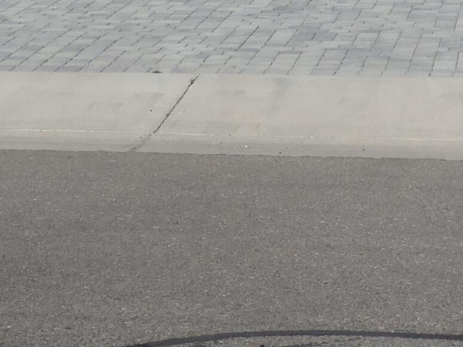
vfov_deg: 9.5
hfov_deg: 12.7
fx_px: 2073
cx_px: 266
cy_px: -18
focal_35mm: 155
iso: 80
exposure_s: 1/1250
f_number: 3.3
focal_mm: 7.1
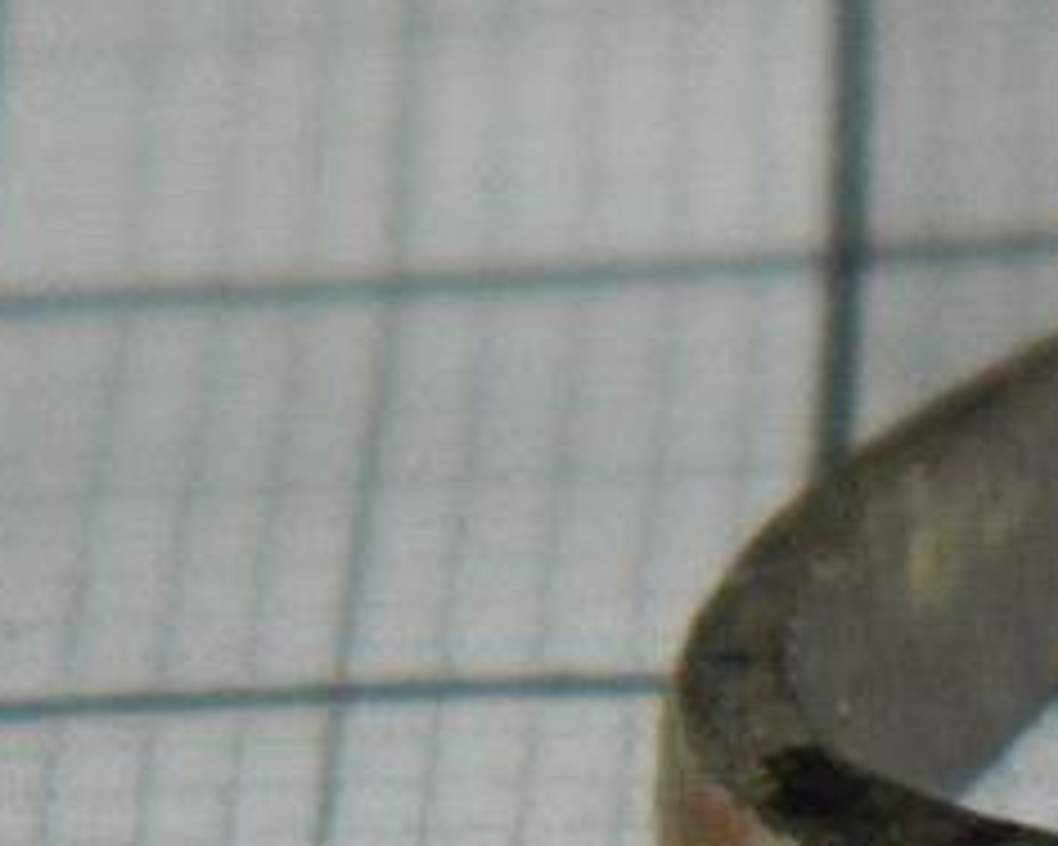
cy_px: 1346
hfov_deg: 3.4
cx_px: 1938
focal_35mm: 572
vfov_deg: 2.7
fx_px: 17911
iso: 200
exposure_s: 1/60
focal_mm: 23.2
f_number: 13.4
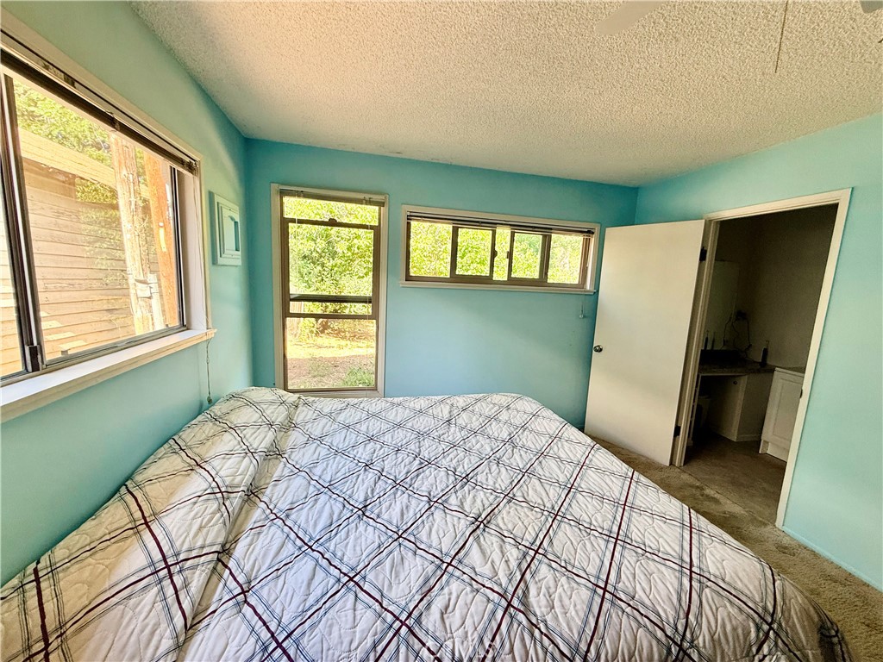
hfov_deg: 102.1
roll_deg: -3.3
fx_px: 357
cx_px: 442
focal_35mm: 14
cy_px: 331
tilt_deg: -8.9
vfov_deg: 85.7
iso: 100
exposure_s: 1/99
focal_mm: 2.22
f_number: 2.2
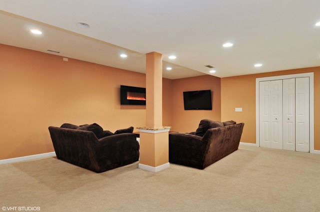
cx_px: 160
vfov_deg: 59.4
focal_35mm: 21
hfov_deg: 81.3
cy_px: 106
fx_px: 186
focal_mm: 14
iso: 640
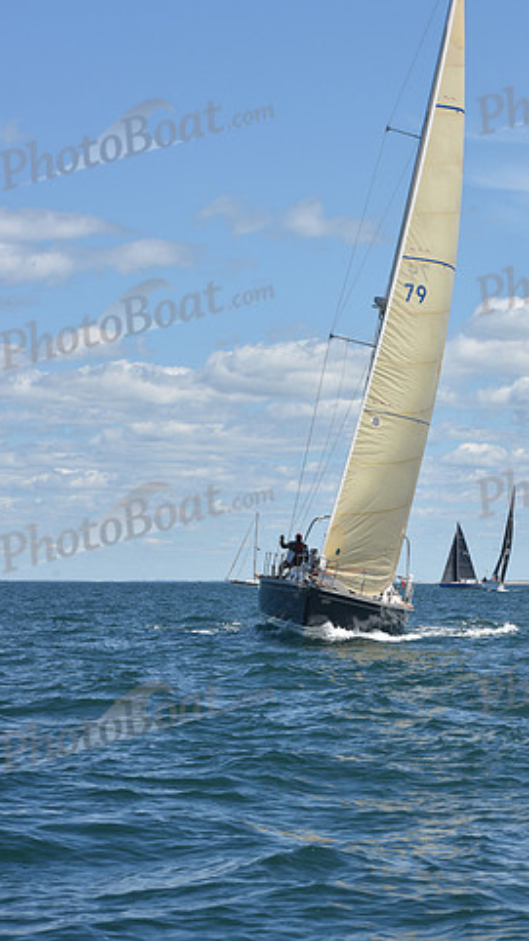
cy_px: 394
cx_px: 376
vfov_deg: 18.5
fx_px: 2894
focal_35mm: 116
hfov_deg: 10.4
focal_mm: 92
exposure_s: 1/800
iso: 250
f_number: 10
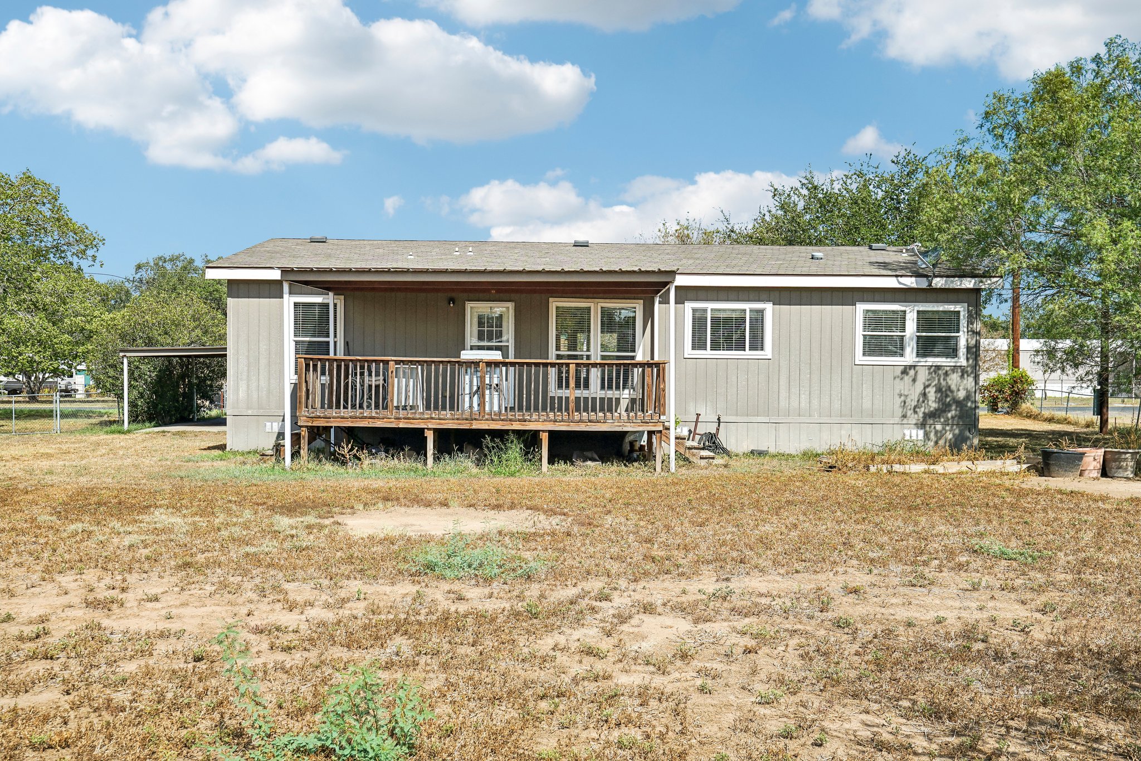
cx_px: 570
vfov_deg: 37.8
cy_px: 380
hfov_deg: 54.4
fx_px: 1109
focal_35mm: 35
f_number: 8
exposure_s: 1/320
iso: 200
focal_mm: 35
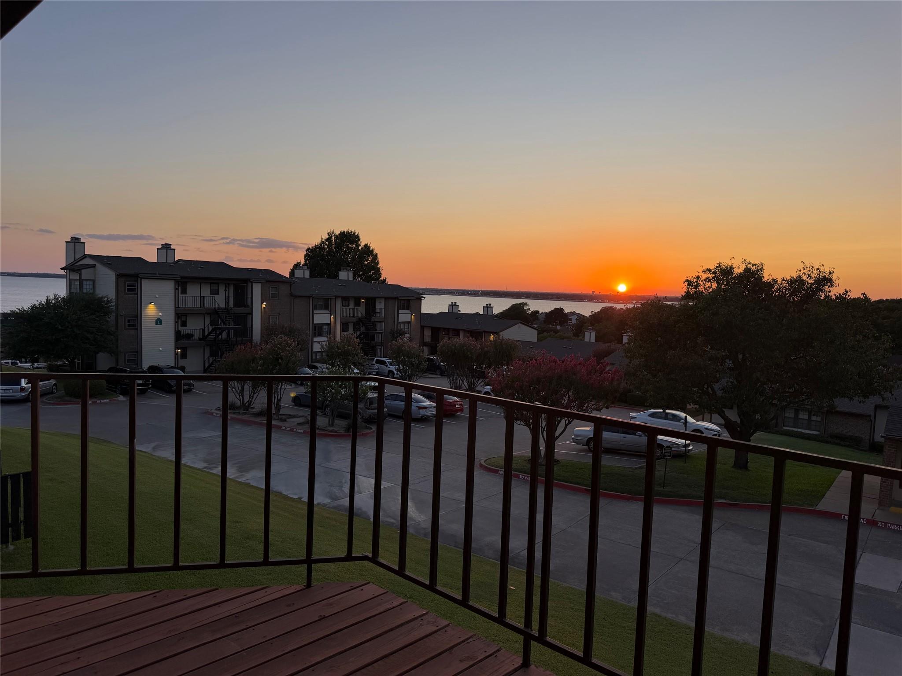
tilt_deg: -5.1
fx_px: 625
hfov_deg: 71.6
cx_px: 451
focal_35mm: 24
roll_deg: -1.6
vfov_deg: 56.8
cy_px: 338
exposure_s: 1/1005
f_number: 1.78
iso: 80
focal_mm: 6.76
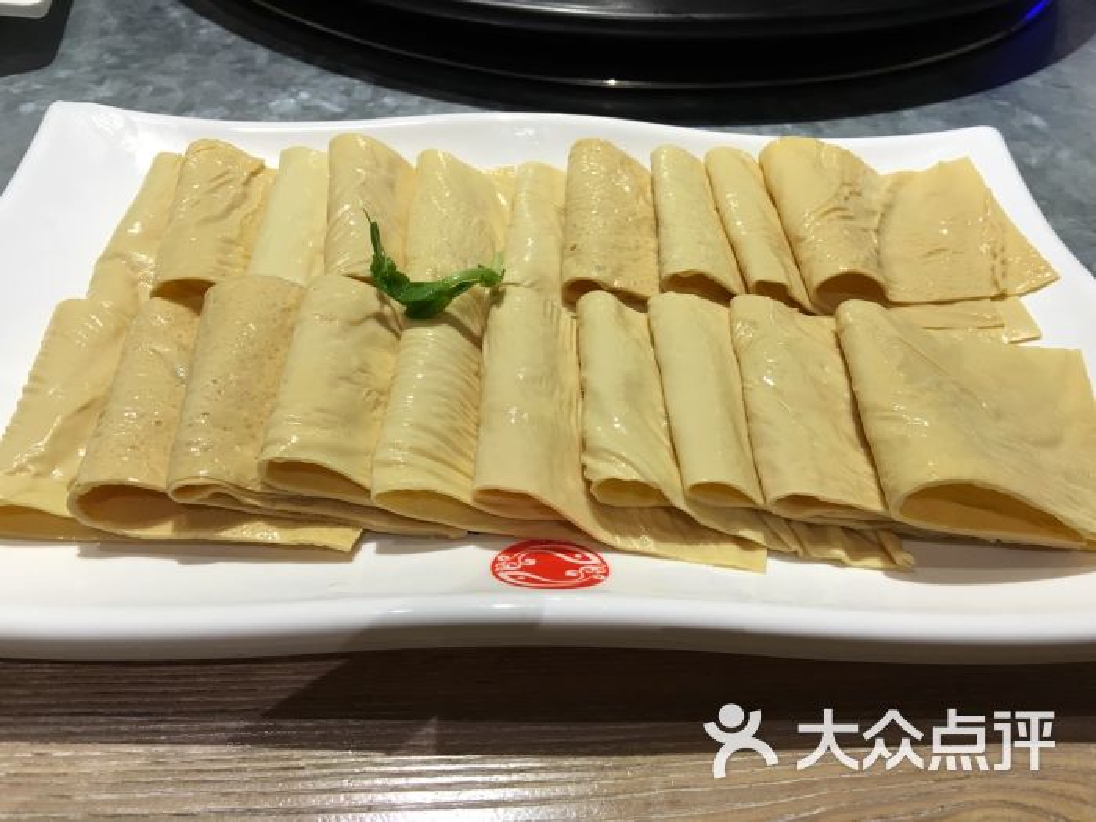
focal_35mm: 29
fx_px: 918
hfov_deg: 61.7
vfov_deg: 48.2
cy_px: 411
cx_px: 548
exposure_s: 1/17
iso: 40
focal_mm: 4.15
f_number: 2.2
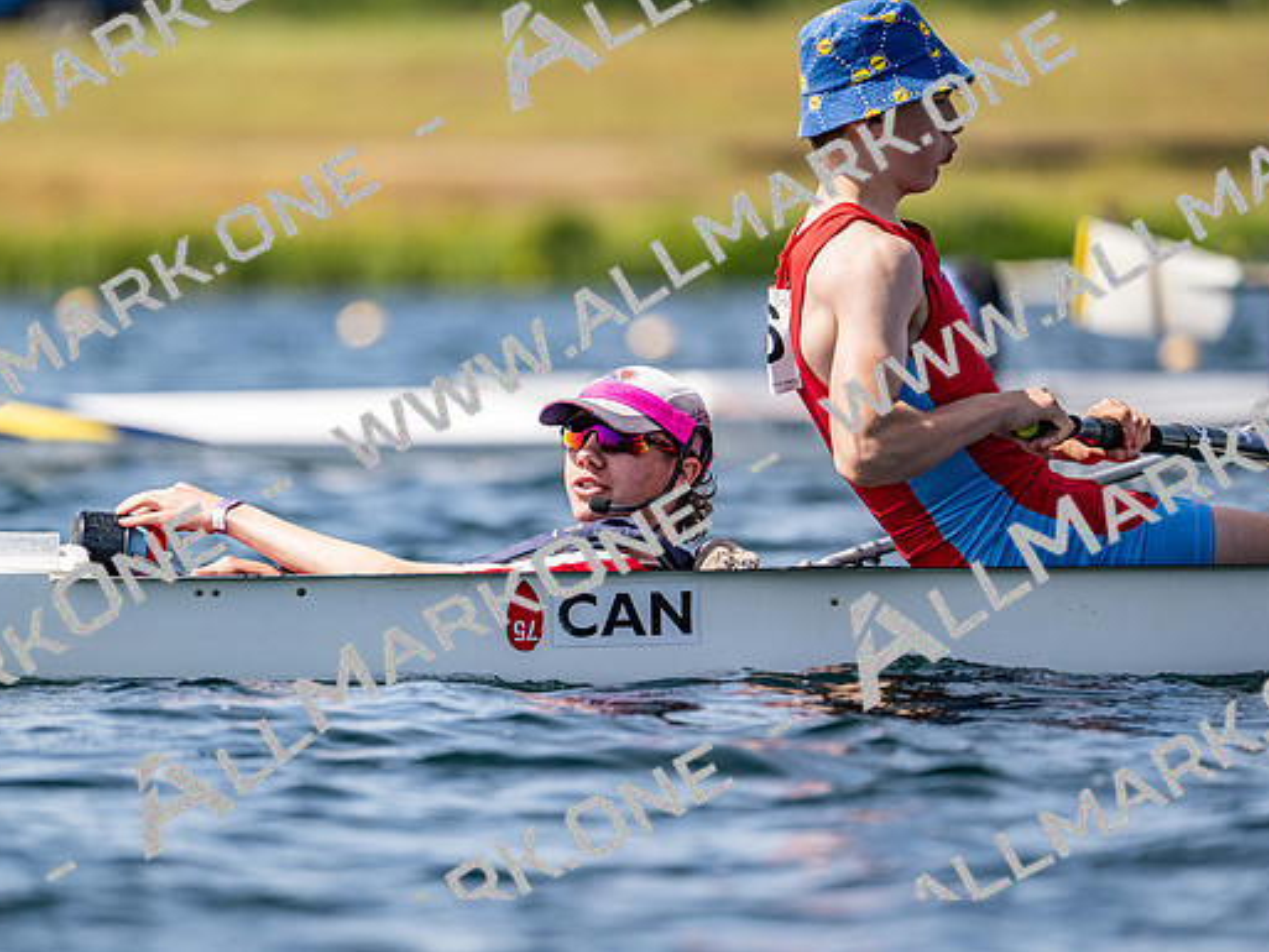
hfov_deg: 4.6
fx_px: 15951
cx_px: 638
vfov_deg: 3.4
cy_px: 476
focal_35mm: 435
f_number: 4.5
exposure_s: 1/2500
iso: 220
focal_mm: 400
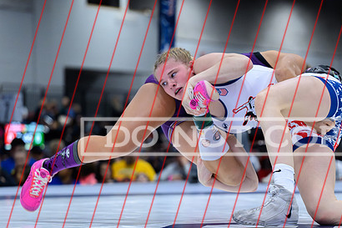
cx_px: 246
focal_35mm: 155
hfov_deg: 13.2
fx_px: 1472
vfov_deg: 8.8
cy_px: 169
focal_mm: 94
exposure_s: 1/800
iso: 9000
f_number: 2.8
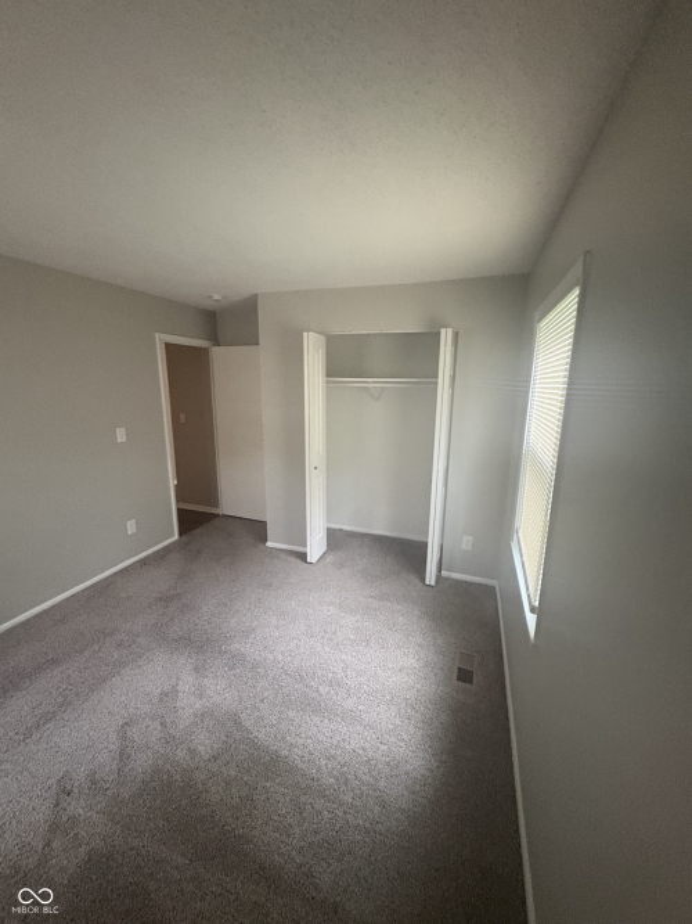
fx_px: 373
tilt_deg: -12.3
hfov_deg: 85.7
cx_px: 346
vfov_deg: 102.1
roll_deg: -0.4
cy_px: 462
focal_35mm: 14
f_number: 2.2
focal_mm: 2.22
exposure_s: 1/40
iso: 640
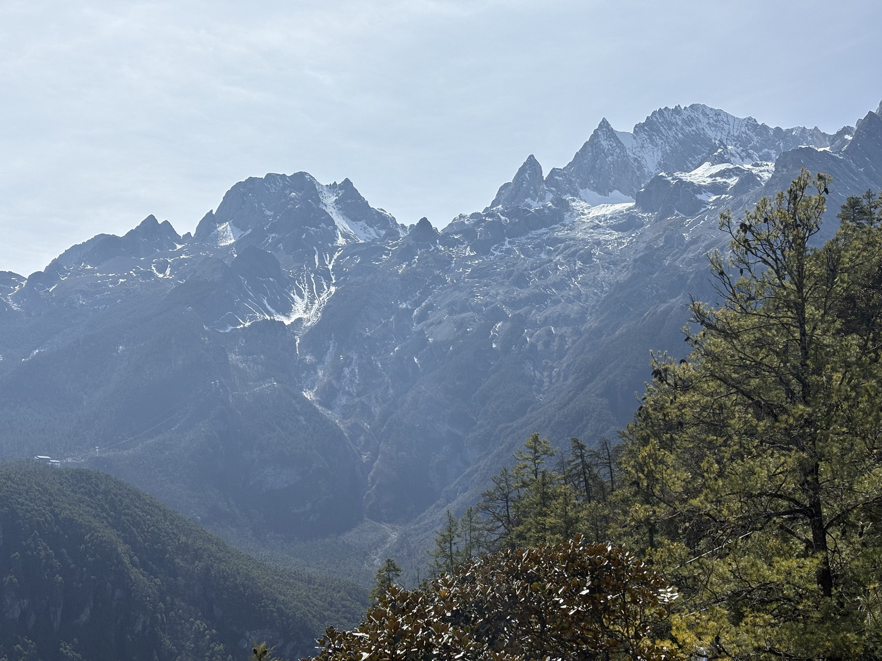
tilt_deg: +8.7
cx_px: 441
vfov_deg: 28.0
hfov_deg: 36.8
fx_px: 1325
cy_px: 330
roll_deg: +0.5
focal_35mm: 52
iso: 32
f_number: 1.6
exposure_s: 1/4630
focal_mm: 5.96
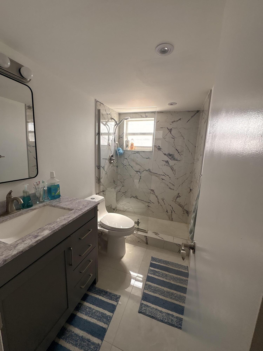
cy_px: 176
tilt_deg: -6.8
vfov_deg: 102.1
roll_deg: -2.9
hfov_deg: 85.7
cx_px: 132
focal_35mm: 14
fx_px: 142
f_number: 2.2
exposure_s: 1/133
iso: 80
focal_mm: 2.22
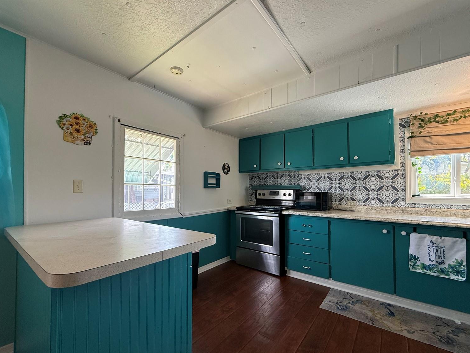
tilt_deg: +1.4
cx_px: 239
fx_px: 204
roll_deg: -0.4
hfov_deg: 98.2
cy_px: 188
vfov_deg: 81.7
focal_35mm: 15
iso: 160
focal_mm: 2.22
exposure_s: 1/120
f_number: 2.2
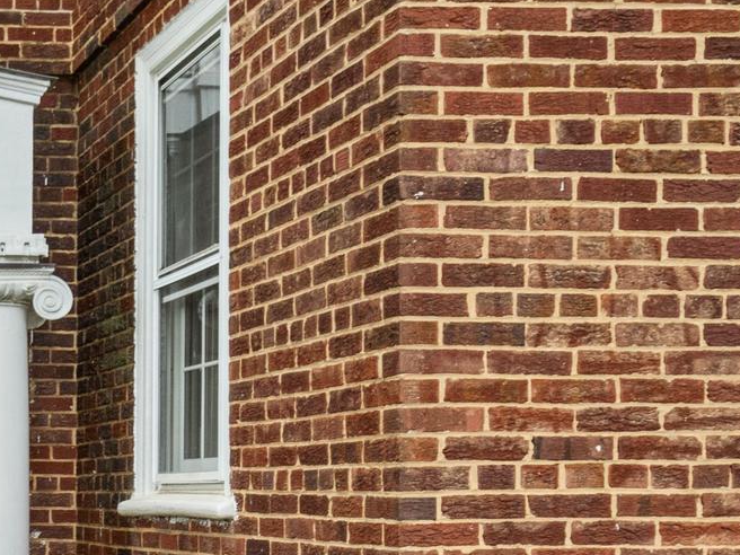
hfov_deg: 23.6
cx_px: -245
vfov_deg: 19.8
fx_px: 1539
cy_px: 567
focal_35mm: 72
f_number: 8
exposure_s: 1/160
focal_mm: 24
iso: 500
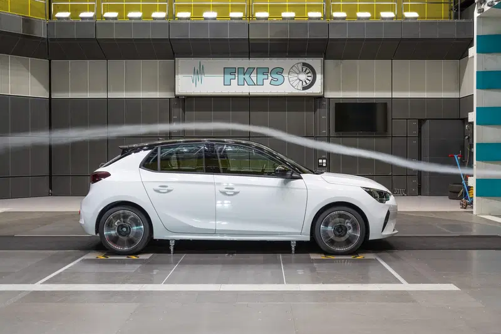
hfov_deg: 60.3
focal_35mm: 31
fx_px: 431
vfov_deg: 42.3
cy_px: 167
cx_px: 250
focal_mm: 31
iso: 200
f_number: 8
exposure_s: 1/15
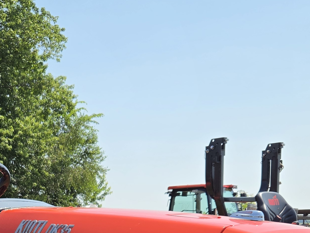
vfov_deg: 18.1
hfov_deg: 25.6
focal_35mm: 74
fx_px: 663
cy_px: 328
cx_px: 38
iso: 80
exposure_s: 1/3637
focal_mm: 5.4
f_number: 1.8
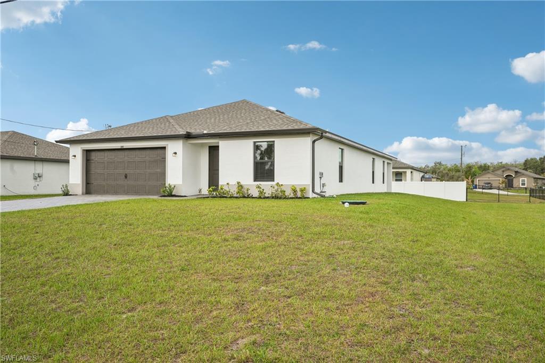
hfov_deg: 63.7
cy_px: 182
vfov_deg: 44.9
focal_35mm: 29
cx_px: 272
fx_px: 439
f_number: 8
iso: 400
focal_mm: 29
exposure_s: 1/1250
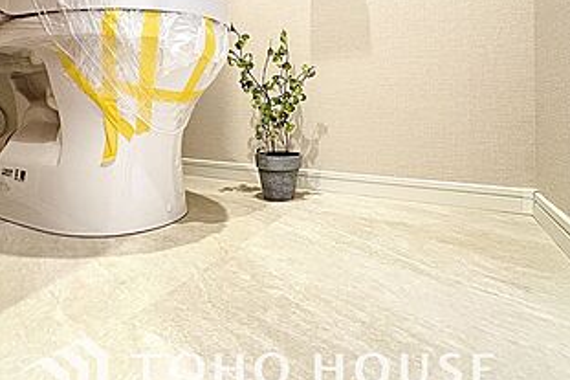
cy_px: 108
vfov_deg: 57.2
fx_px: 332
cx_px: 262
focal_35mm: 21
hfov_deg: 81.1
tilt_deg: +0.9
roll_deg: +0.3
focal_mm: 2.22
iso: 500
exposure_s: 1/50
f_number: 2.2
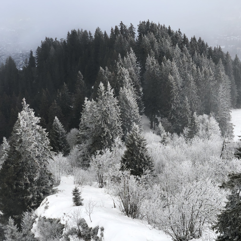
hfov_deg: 27.1
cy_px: 121
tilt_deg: -20.4
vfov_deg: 27.3
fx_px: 496
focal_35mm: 63
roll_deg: +1.5
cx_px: 162
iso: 16
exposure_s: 1/592
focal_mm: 6
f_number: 2.4
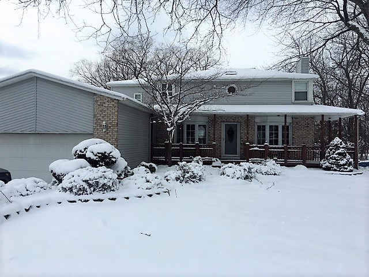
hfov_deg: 61.7
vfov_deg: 48.2
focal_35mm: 29
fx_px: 309
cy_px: 138
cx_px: 184
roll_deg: -1.2
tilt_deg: +1.6
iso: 25
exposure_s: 1/1923
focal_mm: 4.15
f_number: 2.2
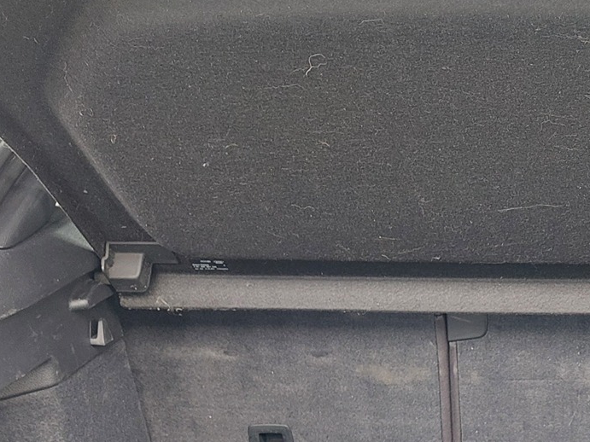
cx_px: 528
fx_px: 1193
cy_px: 626
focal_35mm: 70
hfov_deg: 26.9
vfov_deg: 18.9
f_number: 1.8
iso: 100
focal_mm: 5.23
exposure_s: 1/50
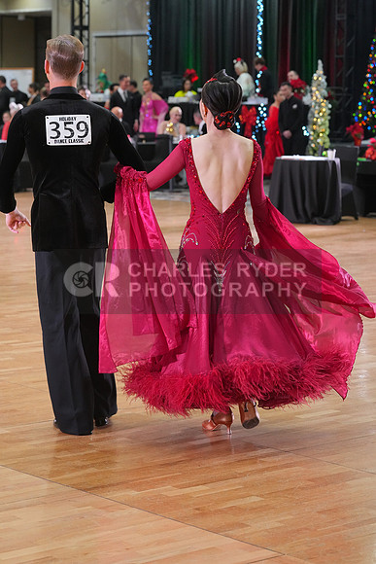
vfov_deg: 21.5
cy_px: 282
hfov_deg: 14.4
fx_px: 1487
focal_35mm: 95
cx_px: 188
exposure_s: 1/200
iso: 3200
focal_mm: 95
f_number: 5.6
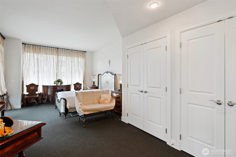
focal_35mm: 17
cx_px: 118
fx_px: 111
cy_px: 78
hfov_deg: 93.3
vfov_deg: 70.4
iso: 400
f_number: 8
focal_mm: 17
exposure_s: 1/20
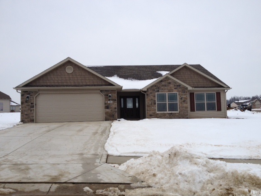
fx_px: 272
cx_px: 132
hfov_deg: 51.3
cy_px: 100
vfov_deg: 39.7
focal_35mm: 36
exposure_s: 1/1346
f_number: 2.4
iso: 50
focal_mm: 4.28
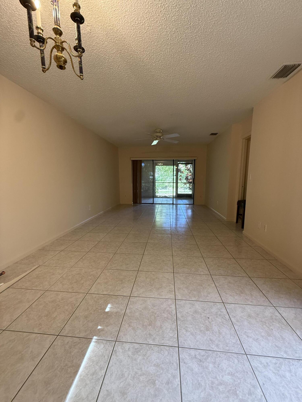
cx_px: 151
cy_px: 201
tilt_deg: -6.3
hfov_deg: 85.7
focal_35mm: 14
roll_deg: +0.4
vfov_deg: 102.1
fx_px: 163
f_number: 2.2
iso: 320
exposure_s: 1/120
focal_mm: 2.22
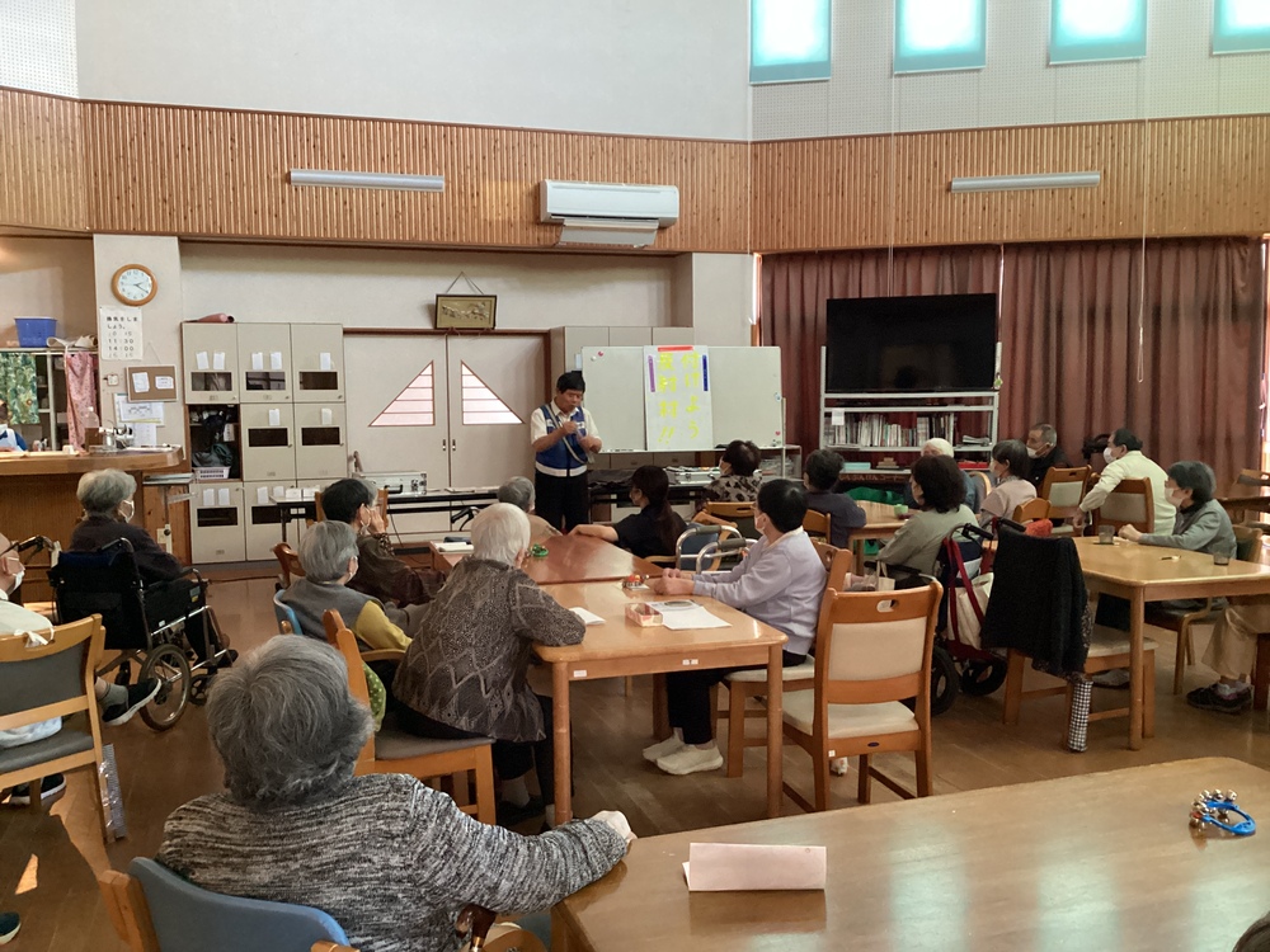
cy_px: 476
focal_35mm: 31
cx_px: 635
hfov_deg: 58.4
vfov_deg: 45.4
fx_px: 1137
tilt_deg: -4.5
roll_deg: -0.3
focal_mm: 3.3
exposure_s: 1/30
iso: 500
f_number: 2.4
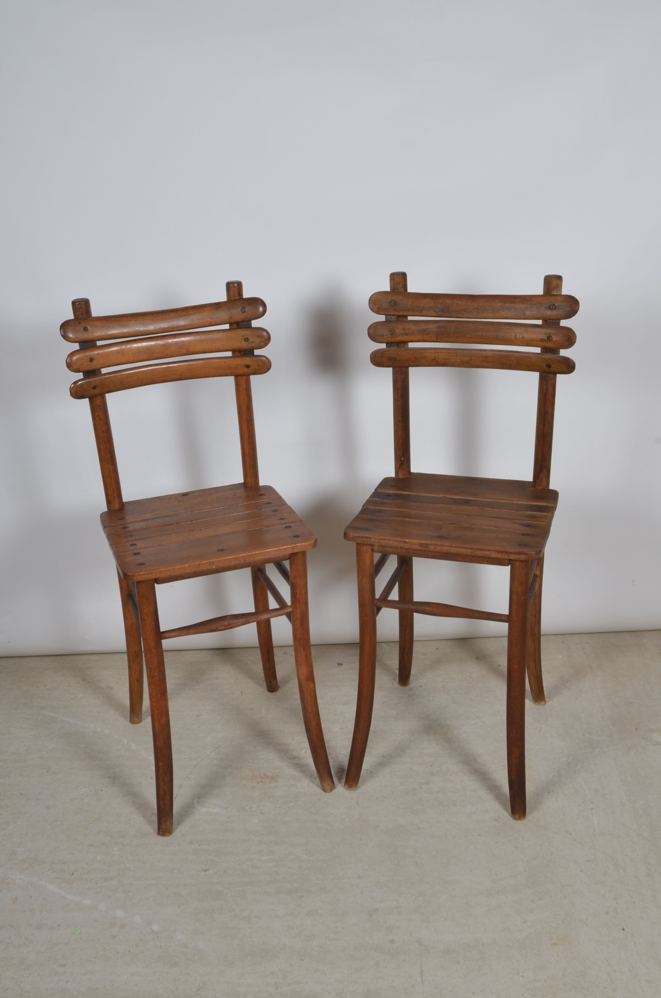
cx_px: 330
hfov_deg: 36.7
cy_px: 499
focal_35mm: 36
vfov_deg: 53.2
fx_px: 996
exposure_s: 1/125
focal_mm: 24
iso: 100
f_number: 14
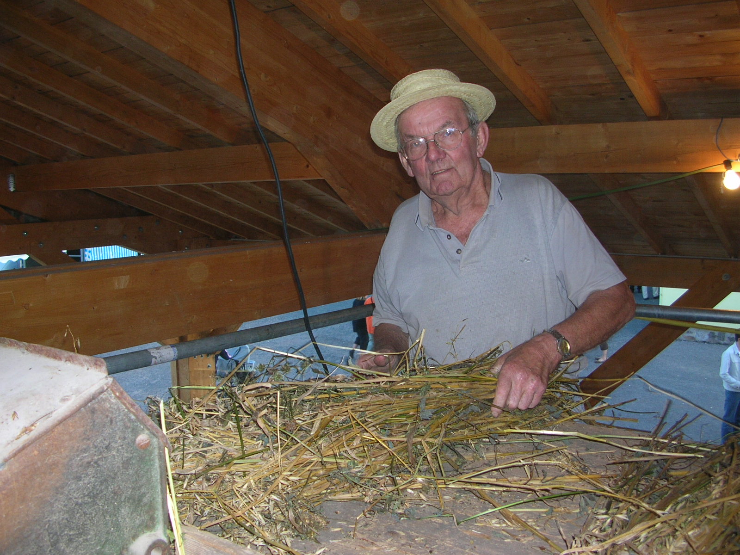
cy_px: 278
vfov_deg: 40.7
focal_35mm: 35
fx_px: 748
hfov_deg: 52.6
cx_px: 370
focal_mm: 5.8
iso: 63
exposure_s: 1/60.1
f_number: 2.8
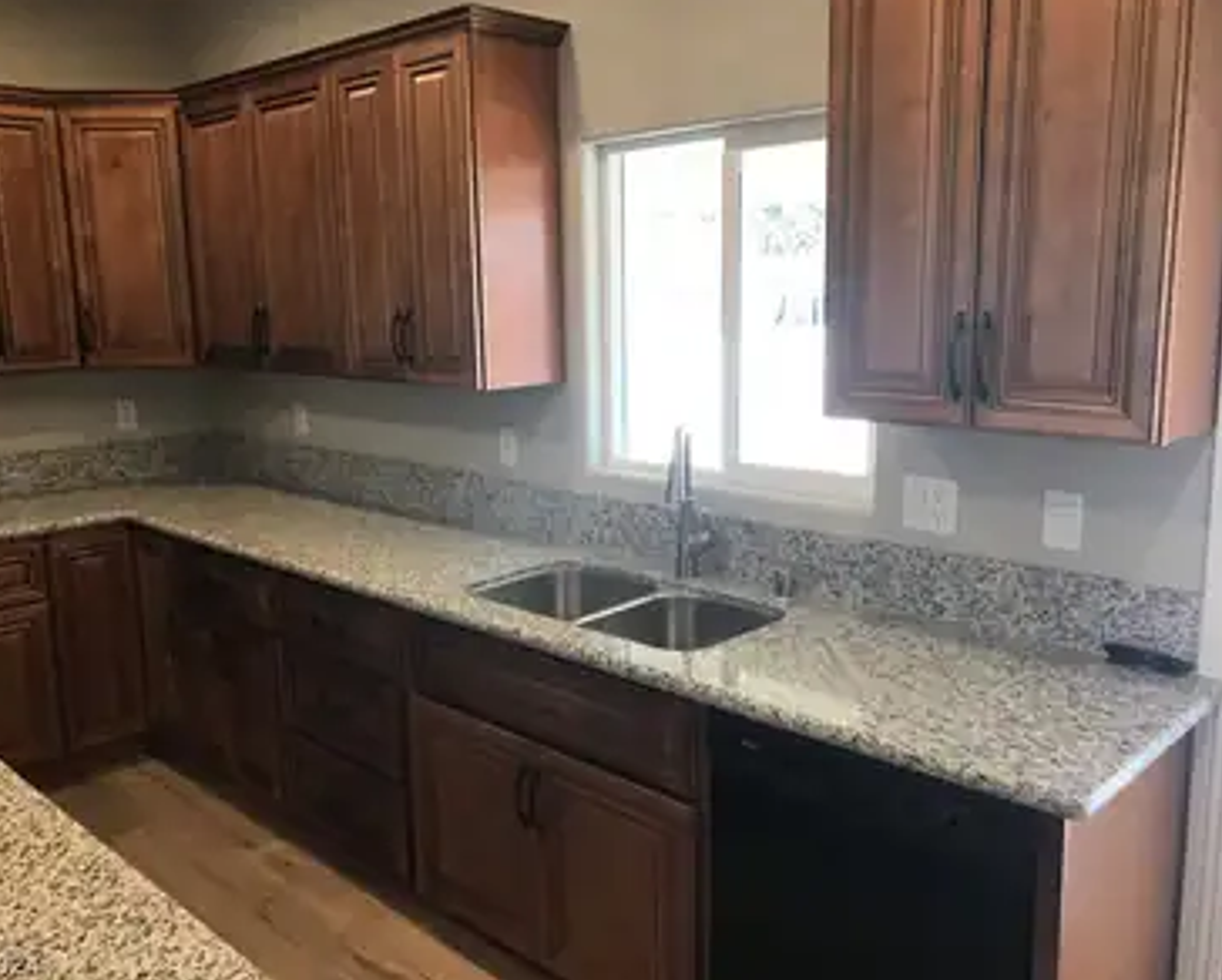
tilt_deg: -9.3
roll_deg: +1.9
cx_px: 581
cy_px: 483
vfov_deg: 48.6
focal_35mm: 30
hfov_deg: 58.7
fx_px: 1086
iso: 25
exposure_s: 1/30
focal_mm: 3.99
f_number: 1.8
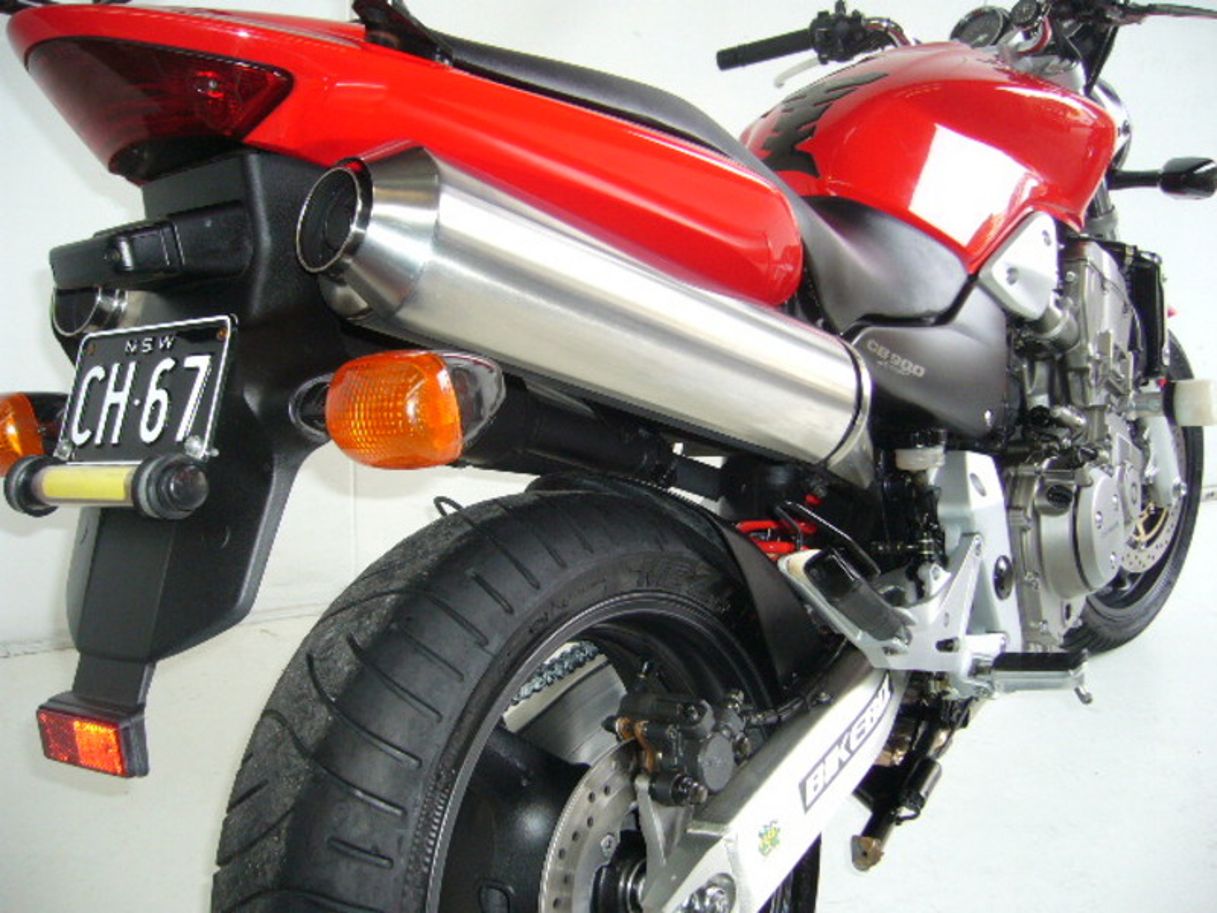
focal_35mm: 35
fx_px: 1231
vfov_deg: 40.7
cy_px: 456
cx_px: 608
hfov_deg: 52.6
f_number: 2.8
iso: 100
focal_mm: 5.8
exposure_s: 1/30
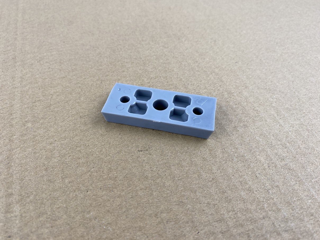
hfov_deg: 67.3
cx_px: 160
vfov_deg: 53.1
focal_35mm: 26
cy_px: 120
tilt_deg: -47.4
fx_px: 240
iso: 40
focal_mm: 4.25
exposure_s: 1/100
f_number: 1.8
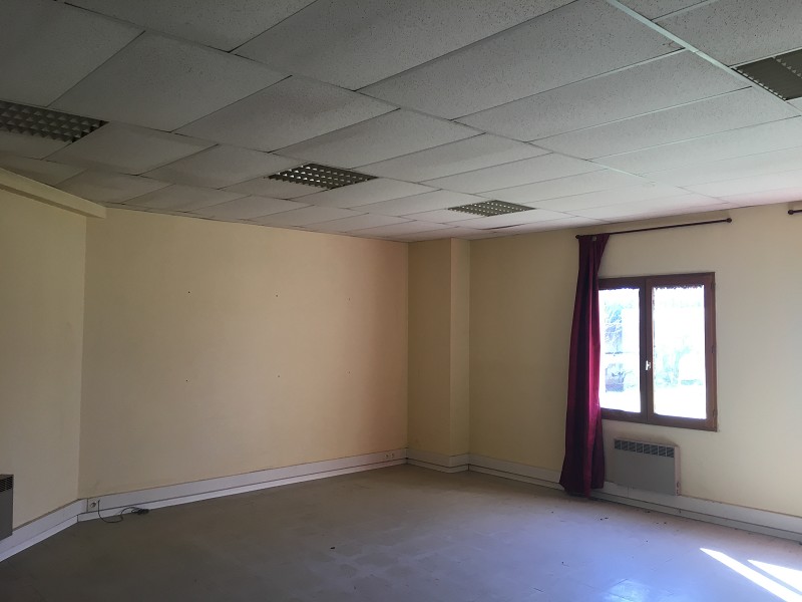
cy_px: 301
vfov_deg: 48.2
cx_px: 401
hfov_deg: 61.7
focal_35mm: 29
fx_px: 672
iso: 25
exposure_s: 1/33
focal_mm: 4.15
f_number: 2.2
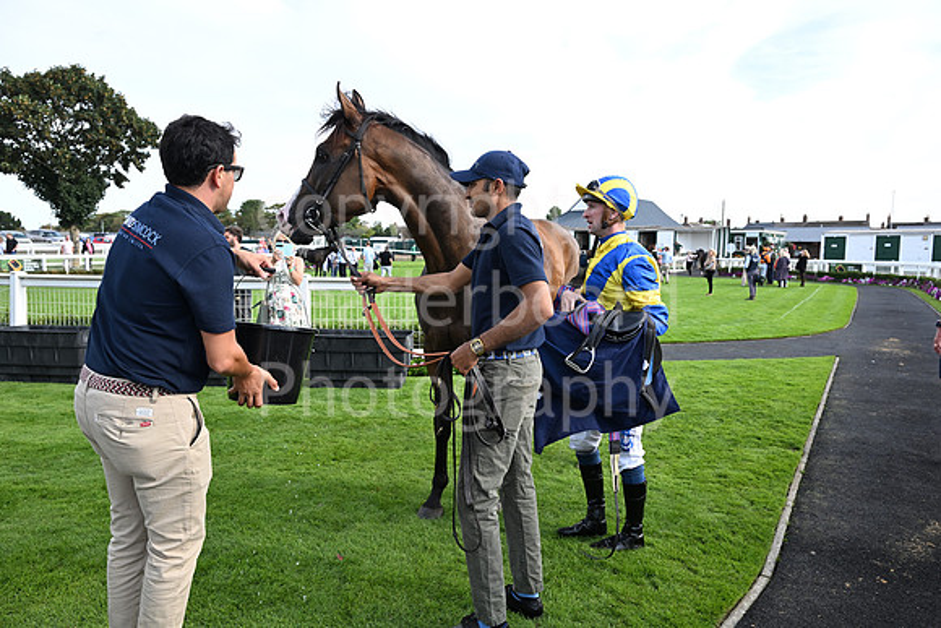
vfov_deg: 53.2
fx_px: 627
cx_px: 470
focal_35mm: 24
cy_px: 314
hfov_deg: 73.7
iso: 500
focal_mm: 24
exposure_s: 1/500
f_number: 6.3
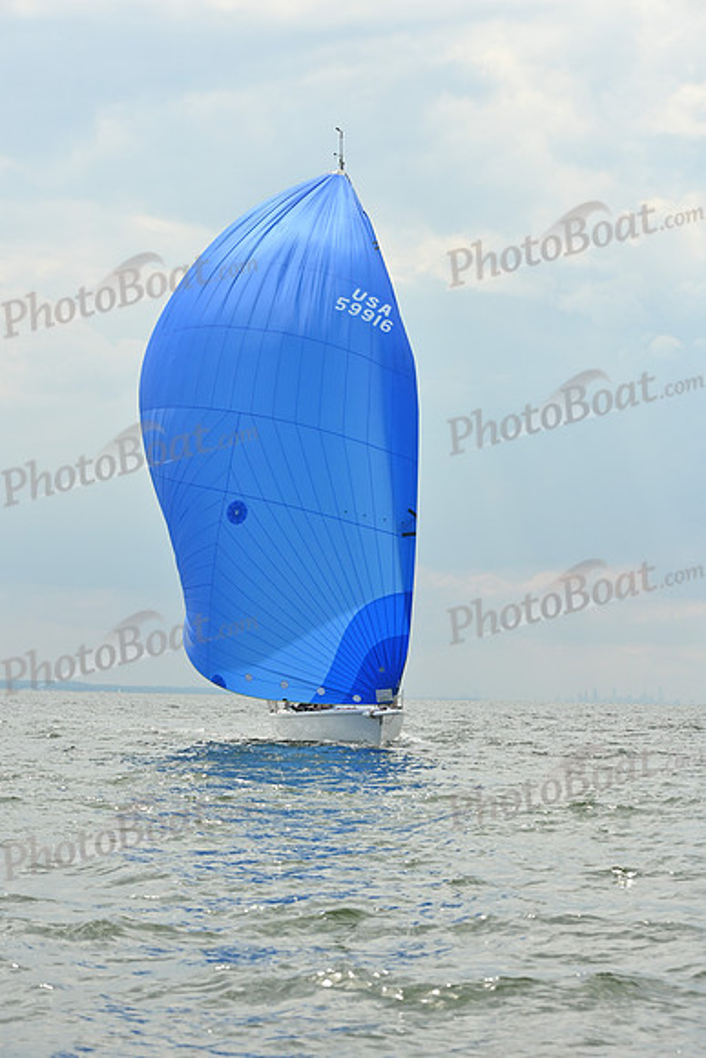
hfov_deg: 14.0
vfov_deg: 20.8
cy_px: 529
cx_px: 353
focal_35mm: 98
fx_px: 2881
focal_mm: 98
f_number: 9
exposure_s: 1/1600
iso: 320
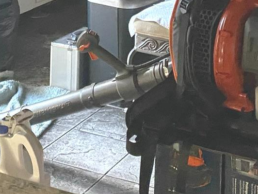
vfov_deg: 13.5
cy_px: -135
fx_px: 745
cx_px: 96
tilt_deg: -3.1
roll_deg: -1.3
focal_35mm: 100
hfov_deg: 19.6
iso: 640
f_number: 1.8
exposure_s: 1/30
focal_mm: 4.25
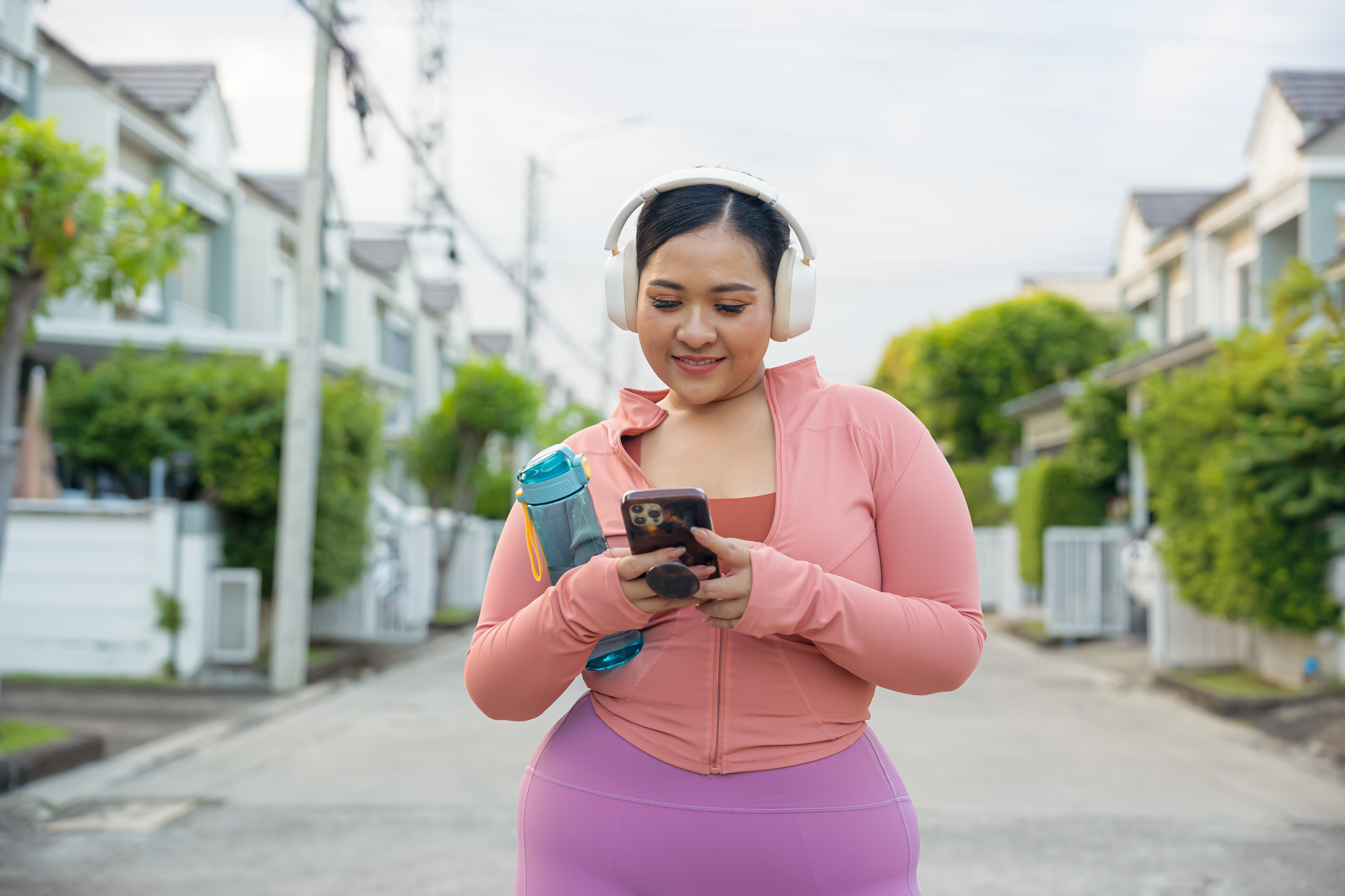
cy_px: 448
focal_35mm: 50
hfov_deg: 39.6
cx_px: 672
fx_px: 1868
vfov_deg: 27.0
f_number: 2.8
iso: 400
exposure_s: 1/500
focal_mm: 50
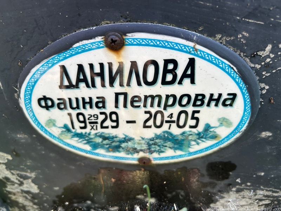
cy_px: 106
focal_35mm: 26
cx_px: 140
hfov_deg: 67.3
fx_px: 211
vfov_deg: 53.1
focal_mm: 5.7
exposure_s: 1/216
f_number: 1.5
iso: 40
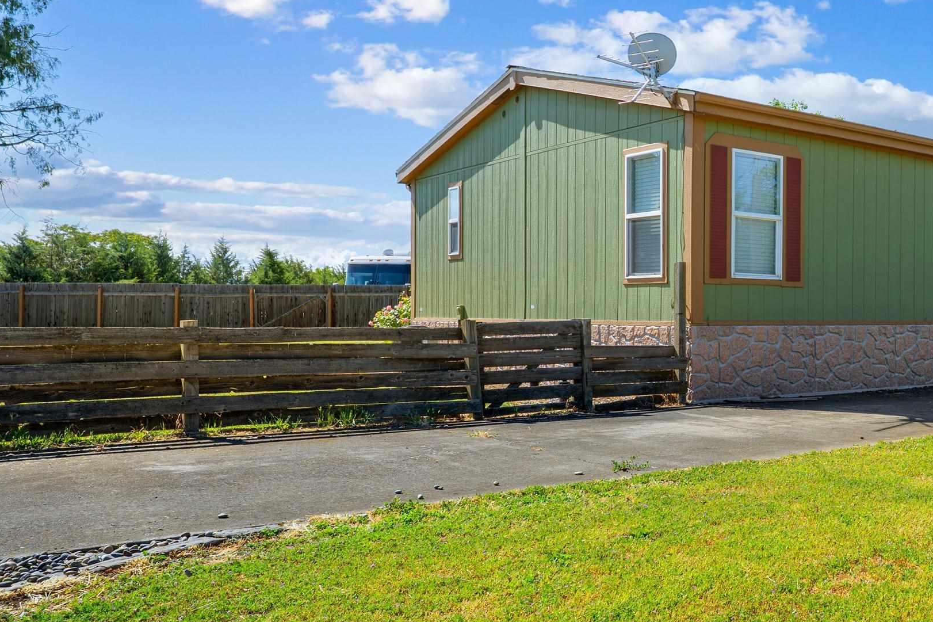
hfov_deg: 46.7
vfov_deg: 35.8
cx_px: 842
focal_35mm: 37
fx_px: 959
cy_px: 249
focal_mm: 20
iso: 100
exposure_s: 1/50
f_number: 8
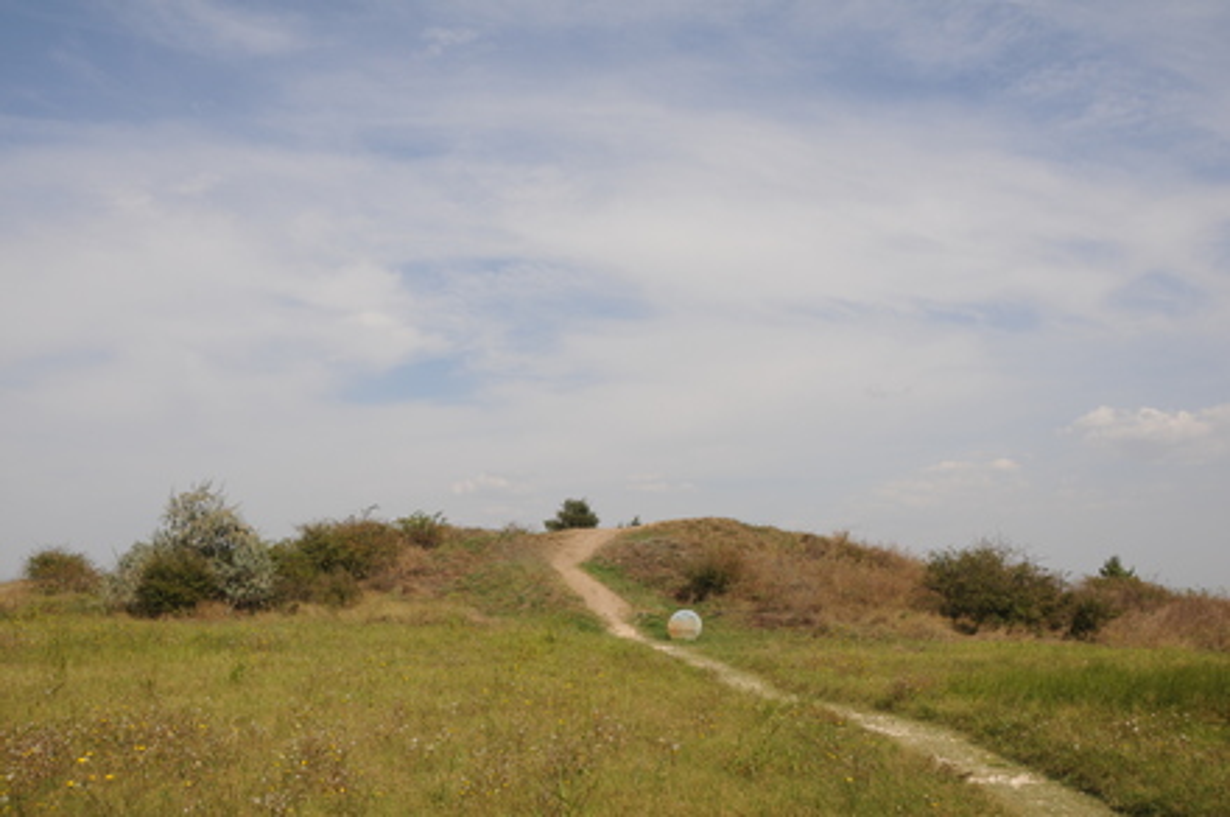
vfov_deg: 43.5
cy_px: 408
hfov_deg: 62.0
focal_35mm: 30
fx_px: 1023
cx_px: 615
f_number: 13
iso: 320
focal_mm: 20
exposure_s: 1/640
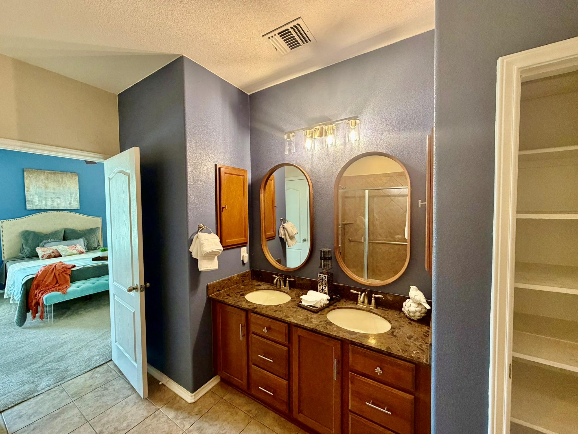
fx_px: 234
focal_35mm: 14
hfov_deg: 102.1
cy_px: 217
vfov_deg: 85.7
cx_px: 289
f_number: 2.2
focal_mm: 2.22
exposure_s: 1/60
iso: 320
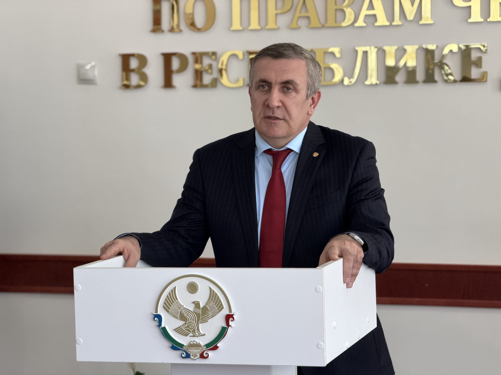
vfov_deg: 14.8
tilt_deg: -2.3
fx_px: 1447
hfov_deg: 19.6
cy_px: 188
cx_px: 250
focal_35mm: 100
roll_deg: +1.1
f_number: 2.8
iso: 400
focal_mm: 16.89
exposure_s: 1/105
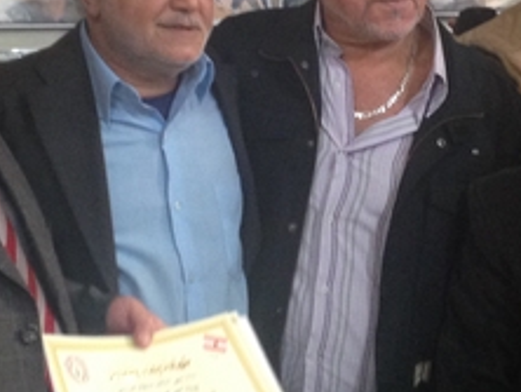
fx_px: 1567
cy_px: 90
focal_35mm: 104
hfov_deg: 18.9
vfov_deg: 14.2
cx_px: 270
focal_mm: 4.12
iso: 250
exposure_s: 1/20
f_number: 2.4
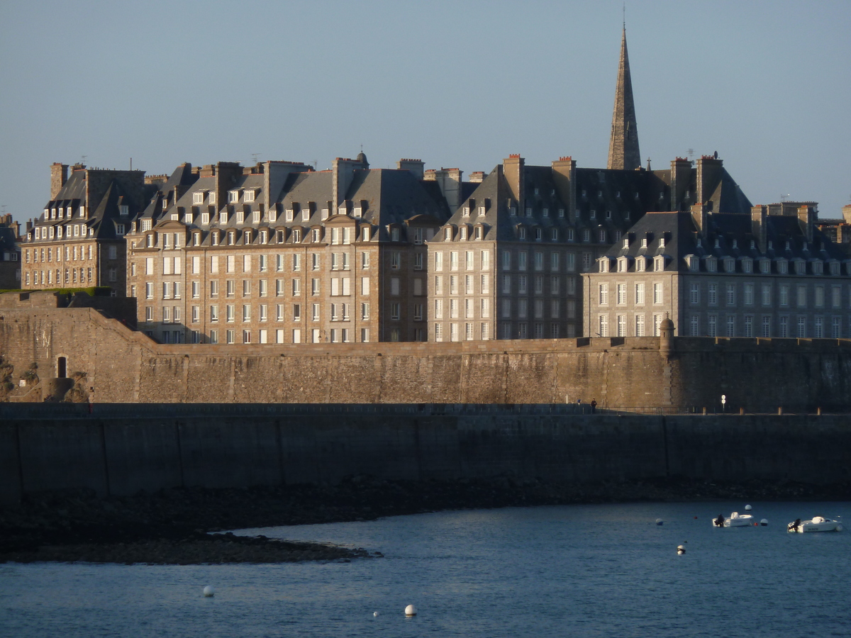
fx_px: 5163
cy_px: 319
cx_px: 426
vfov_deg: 7.1
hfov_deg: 9.4
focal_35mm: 210
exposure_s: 1/320
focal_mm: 34.4
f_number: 4.6
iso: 80
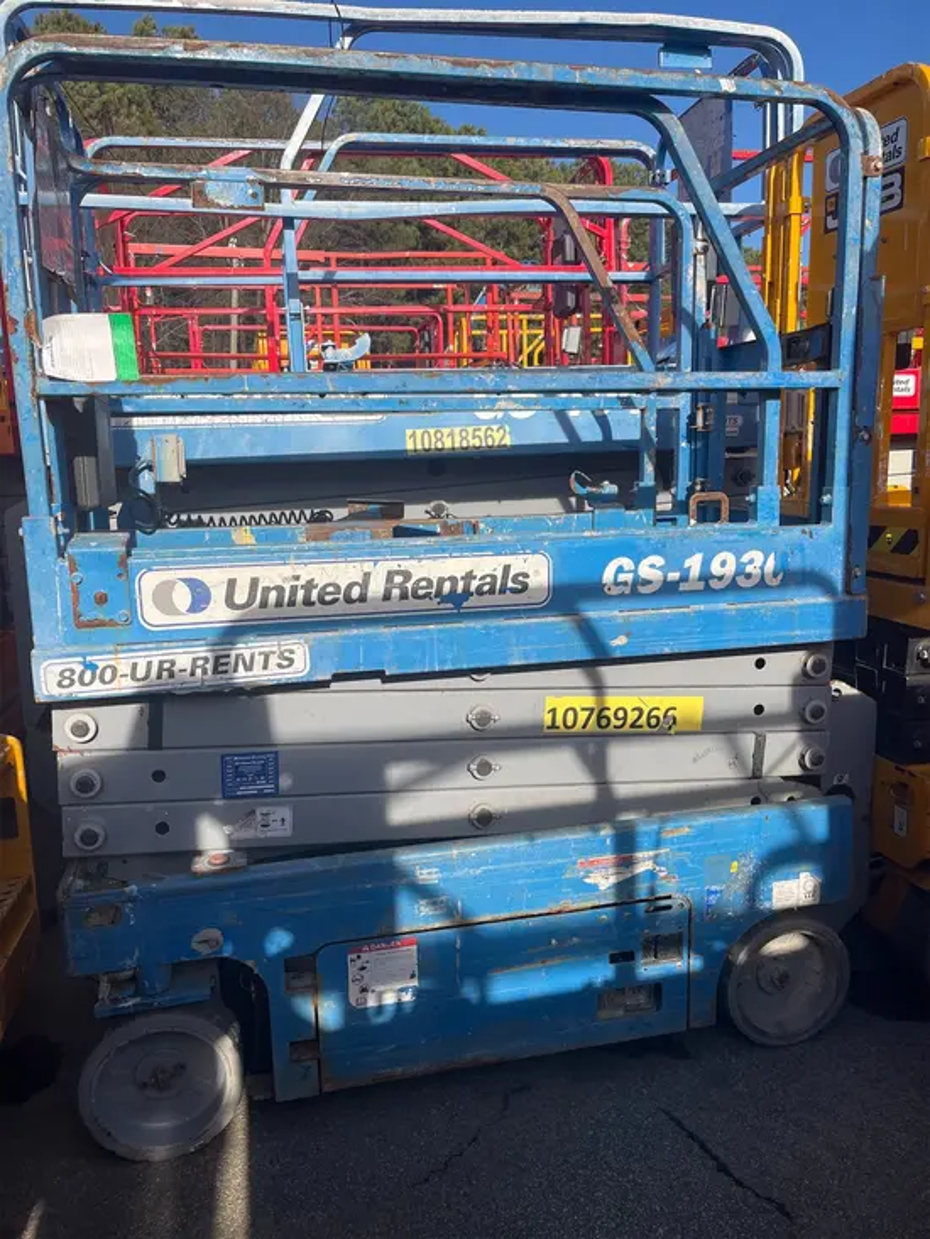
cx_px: 465
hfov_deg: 53.1
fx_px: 931
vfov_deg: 67.3
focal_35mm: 26
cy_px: 620
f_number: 1.6
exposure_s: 1/3049
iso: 50
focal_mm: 5.1
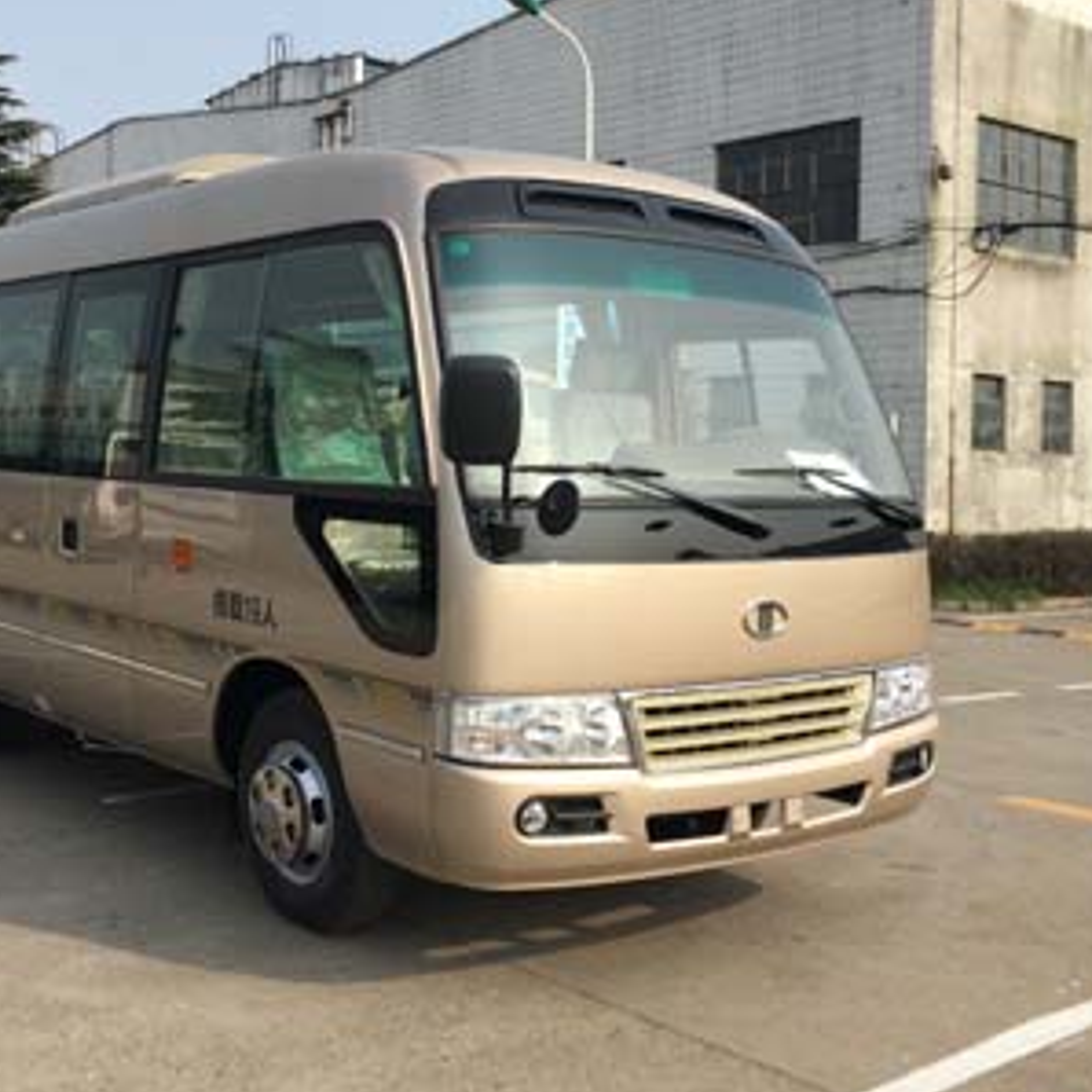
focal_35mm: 43
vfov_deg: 39.0
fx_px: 1535
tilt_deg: +1.5
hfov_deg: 38.9
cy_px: 431
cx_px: 418
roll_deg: -2.2
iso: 25
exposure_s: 1/1221
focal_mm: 4.15
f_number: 2.2
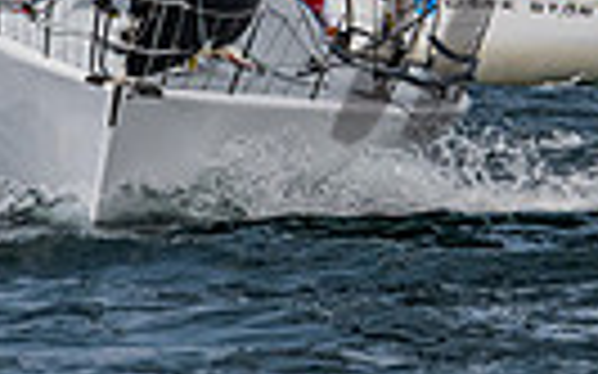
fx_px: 14368
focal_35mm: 882
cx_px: 442
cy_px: -372
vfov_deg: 1.5
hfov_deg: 2.4
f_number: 6.3
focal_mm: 145
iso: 250
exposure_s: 1/1250
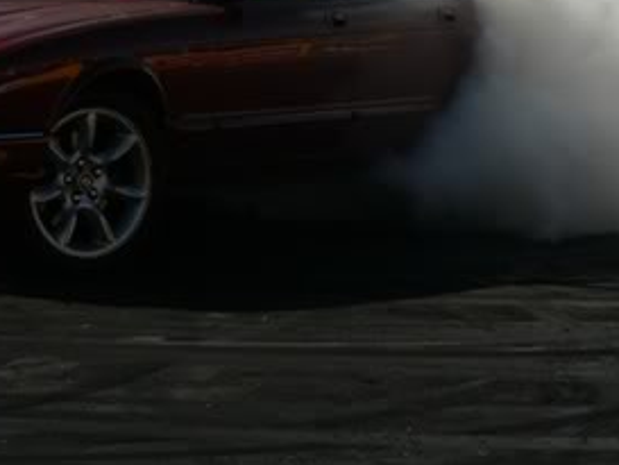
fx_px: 4061
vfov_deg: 6.5
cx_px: 43
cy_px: -34
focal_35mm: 227
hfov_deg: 8.7
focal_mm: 16.2
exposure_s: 1/640
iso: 80
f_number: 5.6
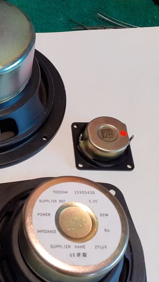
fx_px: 360
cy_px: 149
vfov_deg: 42.9
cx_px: -15
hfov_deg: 23.4
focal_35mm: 48
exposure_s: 1/50
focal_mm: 3.6
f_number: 1.9
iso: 125
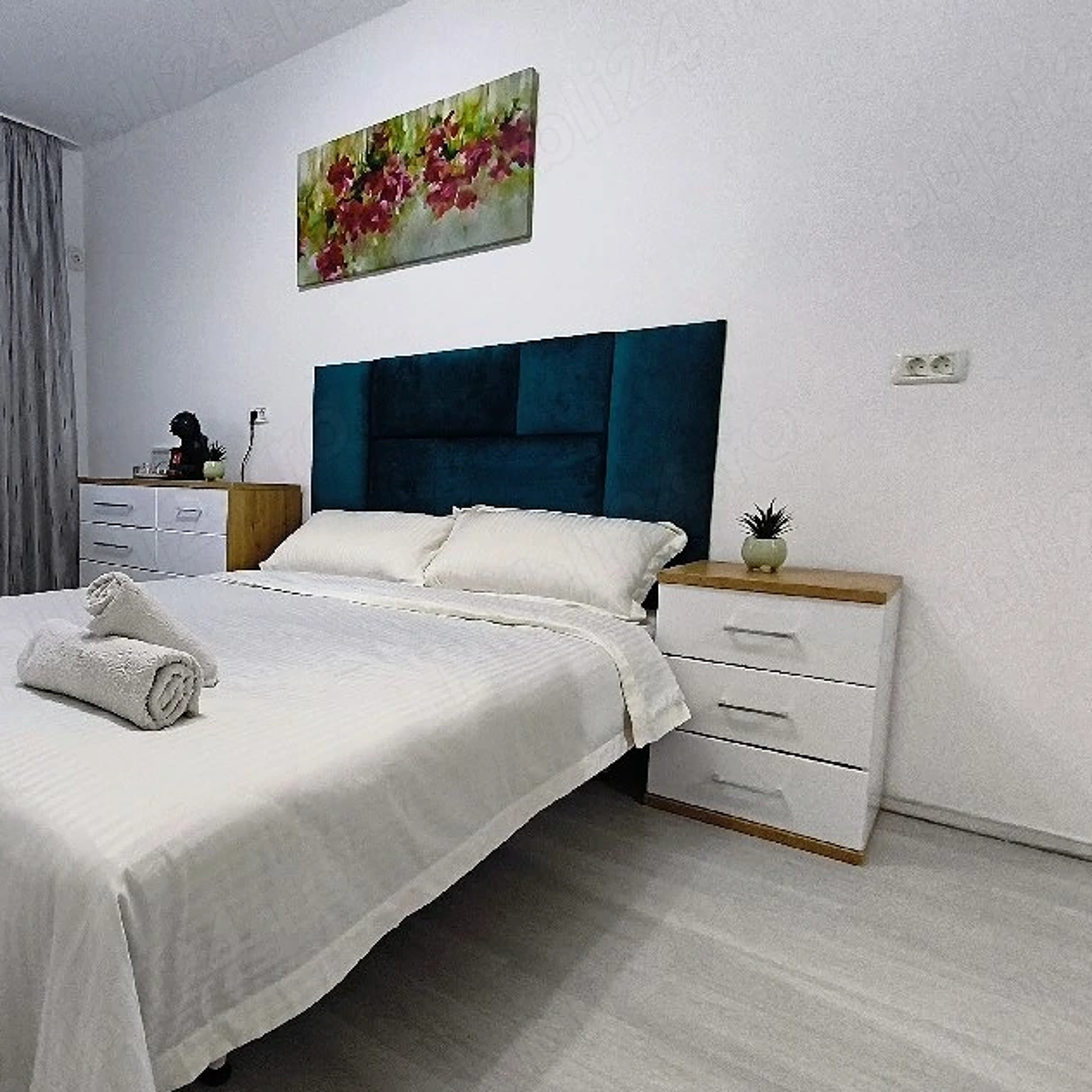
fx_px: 749
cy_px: 559
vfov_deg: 72.1
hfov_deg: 67.7
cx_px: 278
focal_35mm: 21
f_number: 2.2
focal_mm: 1.65
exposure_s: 1/50.3
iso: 200
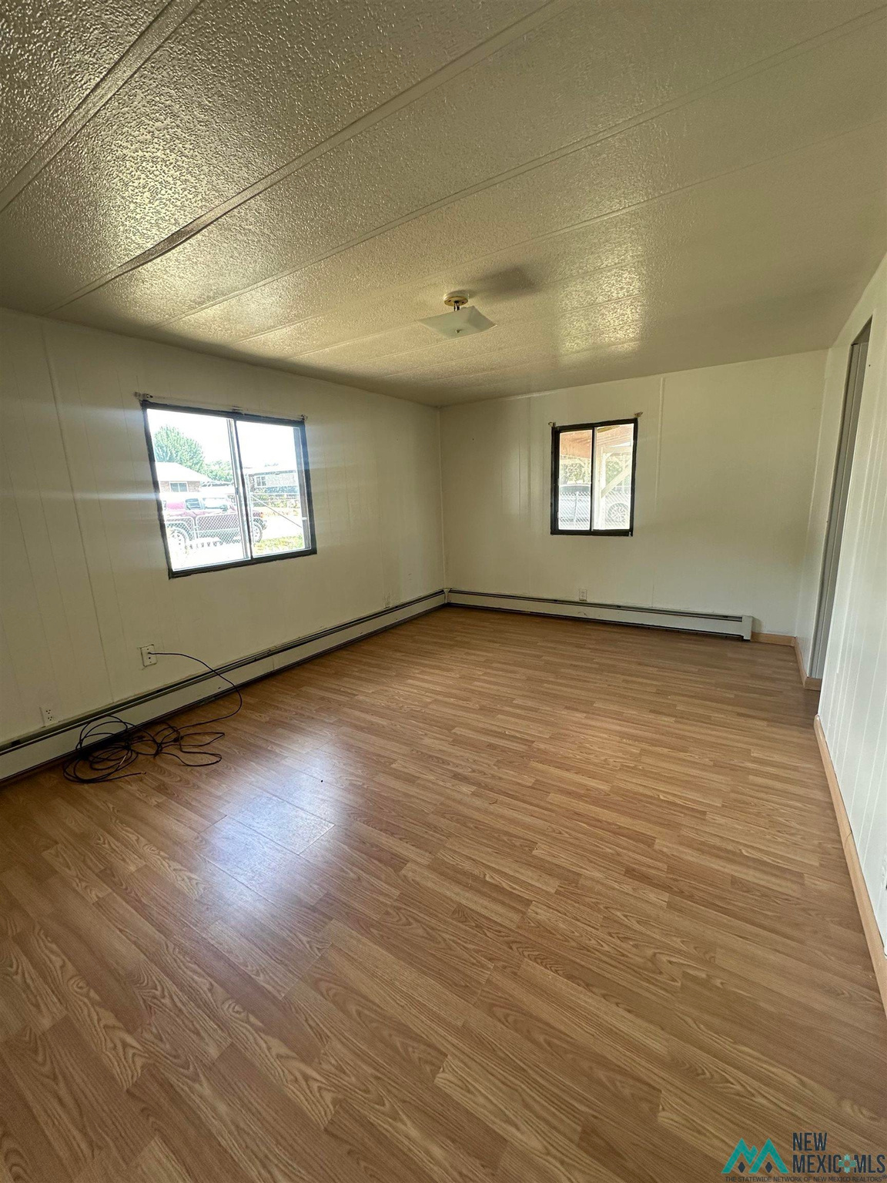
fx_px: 478
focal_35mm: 14
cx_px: 444
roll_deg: +1.1
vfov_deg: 102.1
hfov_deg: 85.7
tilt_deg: -11.6
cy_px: 592
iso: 160
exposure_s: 1/99
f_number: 2.2
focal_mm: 2.22
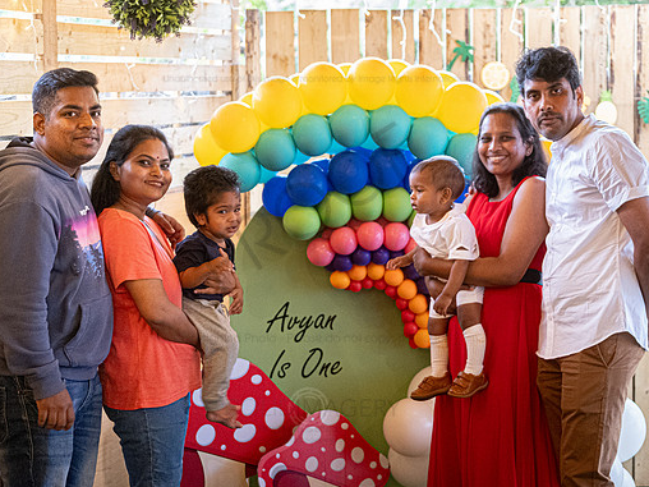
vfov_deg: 16.6
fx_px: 1669
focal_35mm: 89
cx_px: 332
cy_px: 238
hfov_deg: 22.0
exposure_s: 1/60
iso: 3200
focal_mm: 50
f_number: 2.8
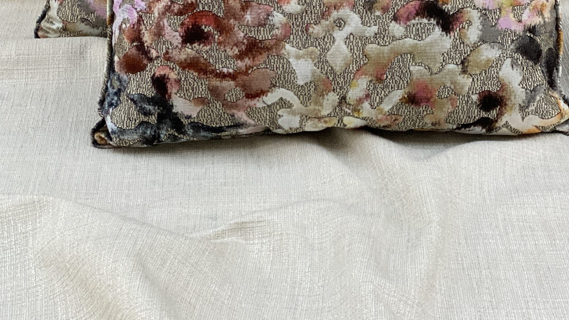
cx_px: 300
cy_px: -82
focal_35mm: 83
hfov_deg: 25.6
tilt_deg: -19.2
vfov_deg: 14.1
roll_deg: -0.5
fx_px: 1252
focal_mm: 6
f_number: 2
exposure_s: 1/87
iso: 250
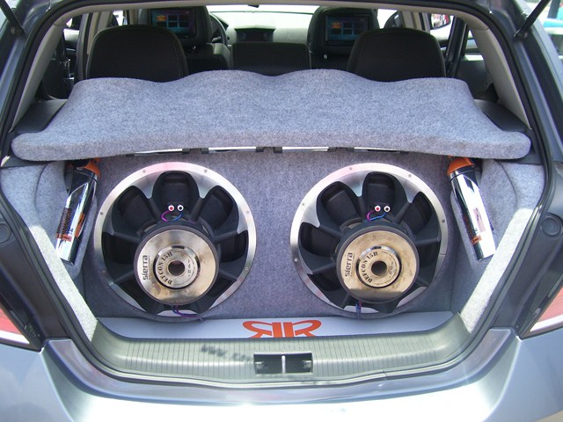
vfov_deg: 38.7
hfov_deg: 50.1
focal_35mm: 37
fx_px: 602
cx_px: 282
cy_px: 211
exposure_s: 1/350
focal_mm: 6
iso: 80
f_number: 2.7
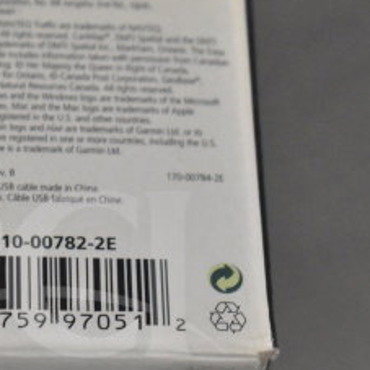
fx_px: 2275
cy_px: 320
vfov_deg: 9.3
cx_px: 44
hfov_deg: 9.3
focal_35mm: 188
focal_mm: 55
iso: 9000
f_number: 5.6
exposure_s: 1/100
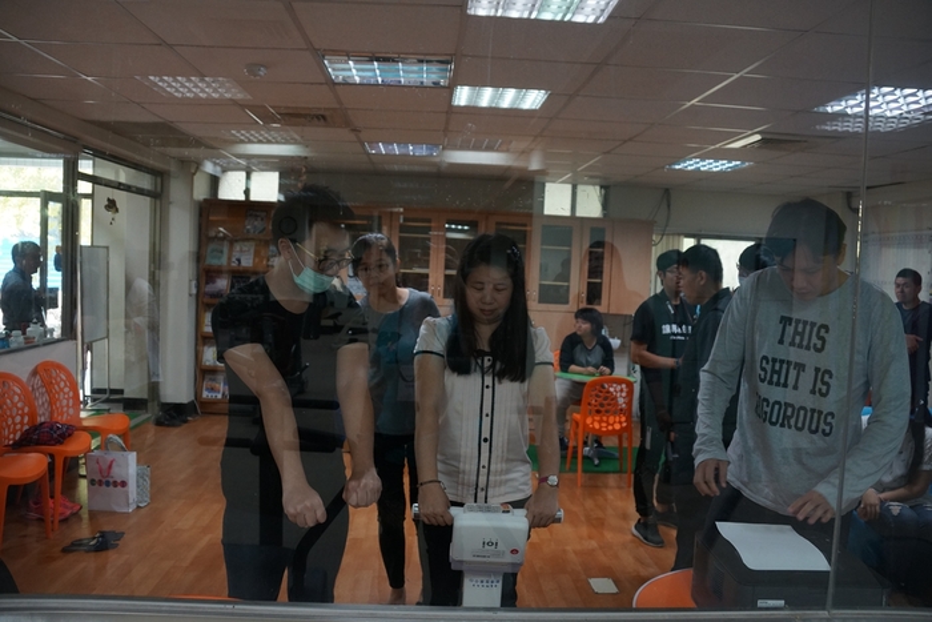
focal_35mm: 30
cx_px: 466
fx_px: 777
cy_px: 311
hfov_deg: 61.9
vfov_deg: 43.6
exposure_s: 1/60
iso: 640
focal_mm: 20
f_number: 4
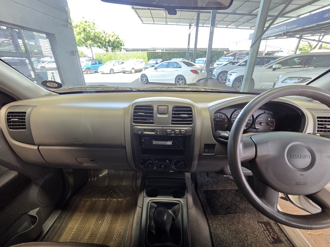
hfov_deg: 106.2
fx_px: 124
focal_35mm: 13
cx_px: 165
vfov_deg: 89.9
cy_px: 124
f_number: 2.2
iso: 250
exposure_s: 1/100
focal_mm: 2.2
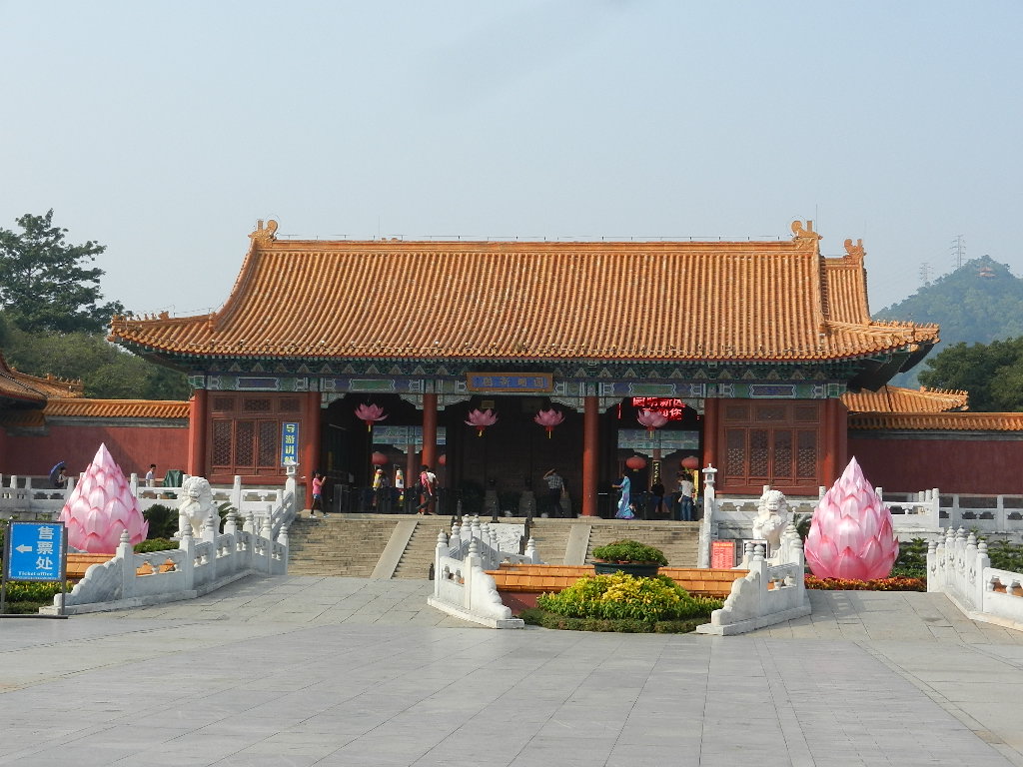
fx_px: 1773
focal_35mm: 60
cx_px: 512
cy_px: 384
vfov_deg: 24.4
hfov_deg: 32.2
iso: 160
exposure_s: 1/800
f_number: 4.5
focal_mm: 10.9
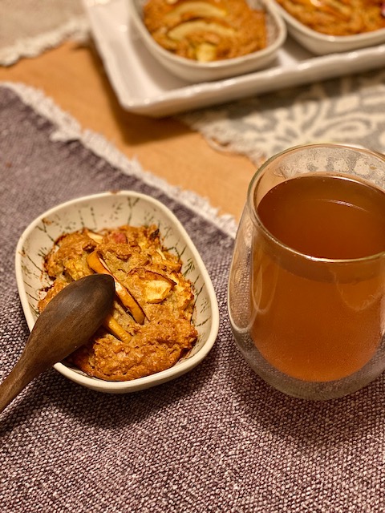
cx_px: 192
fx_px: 771
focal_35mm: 52
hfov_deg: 28.0
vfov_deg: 36.8
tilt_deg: -48.4
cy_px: 256
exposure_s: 1/33
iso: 320
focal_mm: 6
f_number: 2
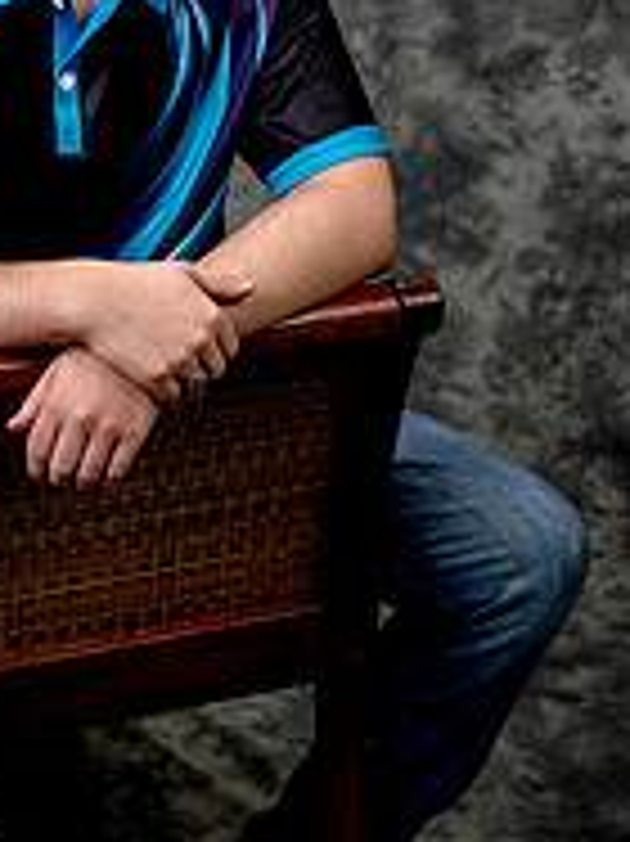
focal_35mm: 104
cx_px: 32
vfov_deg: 18.9
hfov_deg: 14.0
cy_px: 347
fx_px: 2527
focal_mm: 45
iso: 100
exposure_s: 1/160
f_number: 5
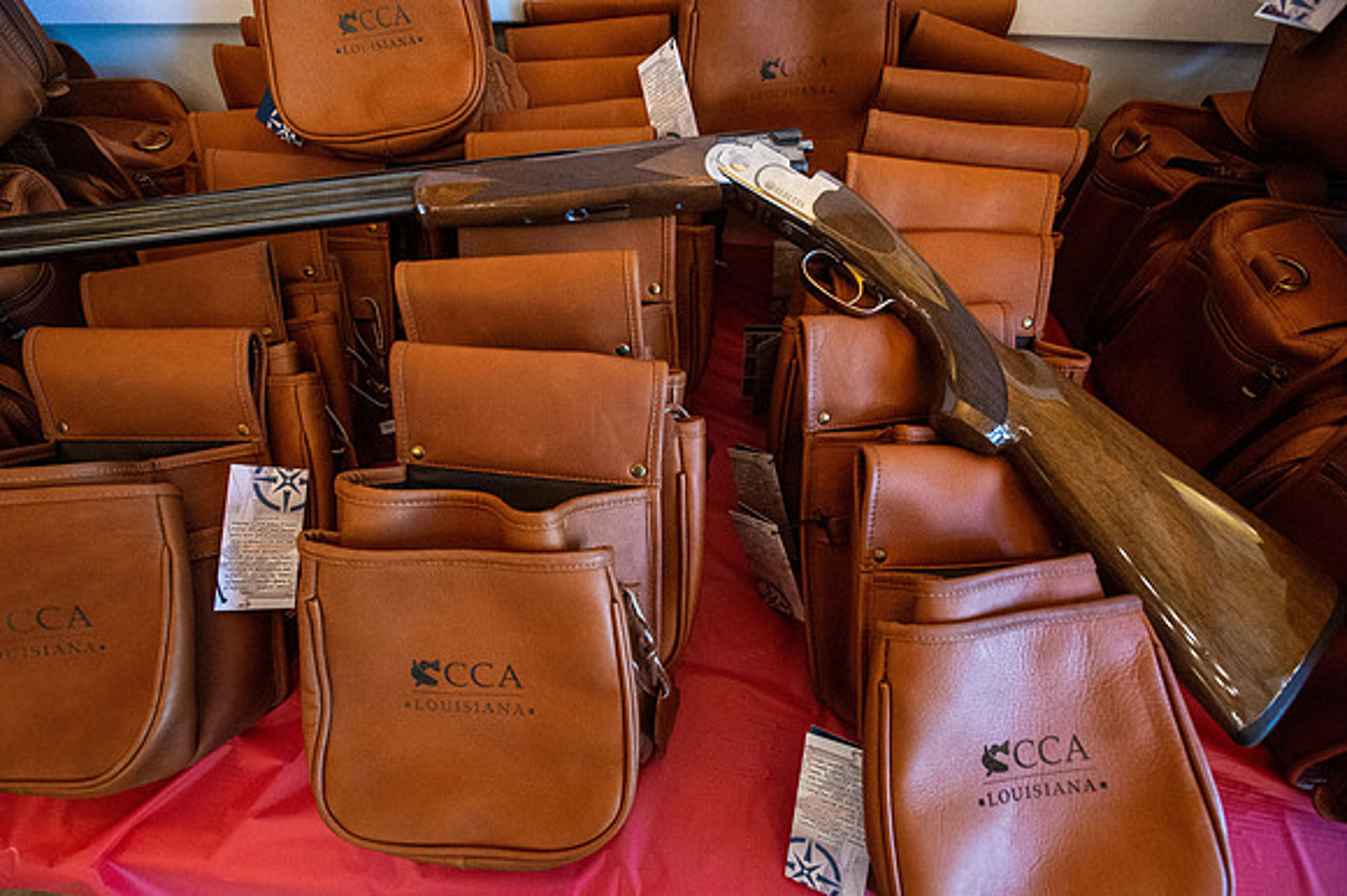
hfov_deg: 93.3
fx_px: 636
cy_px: 448
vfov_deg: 70.4
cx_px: 674
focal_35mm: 17
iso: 22800
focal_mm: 17
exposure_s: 1/125
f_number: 5.6
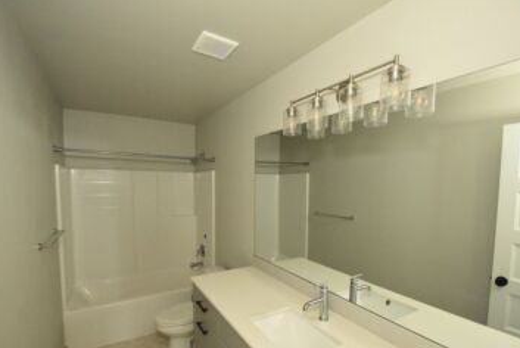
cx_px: 262
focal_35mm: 17
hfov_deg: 93.2
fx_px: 246
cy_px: 191
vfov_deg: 70.4
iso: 6400
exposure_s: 1/60
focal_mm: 10
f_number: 4
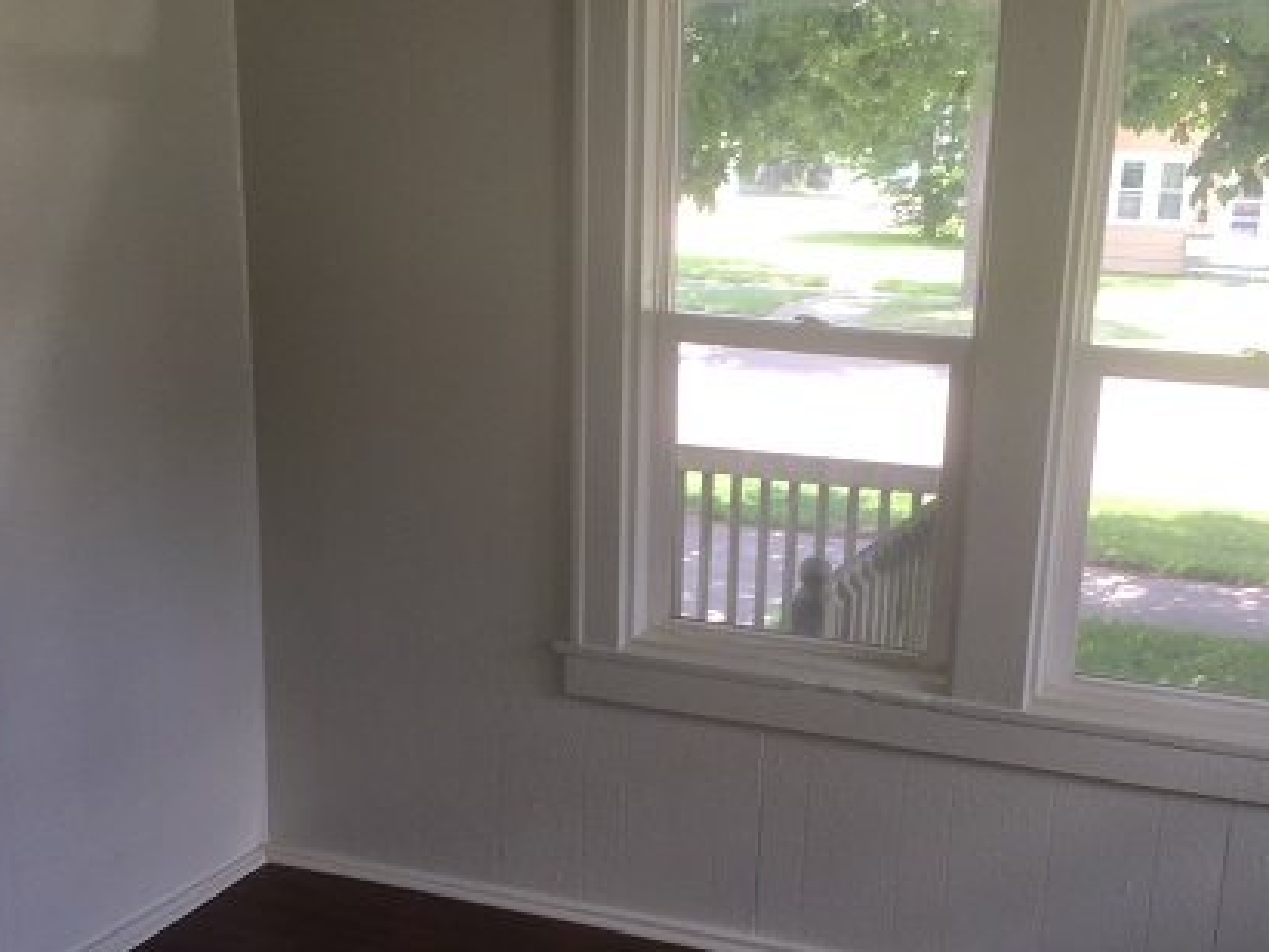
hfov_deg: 41.9
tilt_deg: -14.4
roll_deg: -1.9
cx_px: 755
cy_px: 659
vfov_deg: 31.8
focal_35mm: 45
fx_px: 1650
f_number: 2.2
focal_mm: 4.15
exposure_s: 1/60
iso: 25
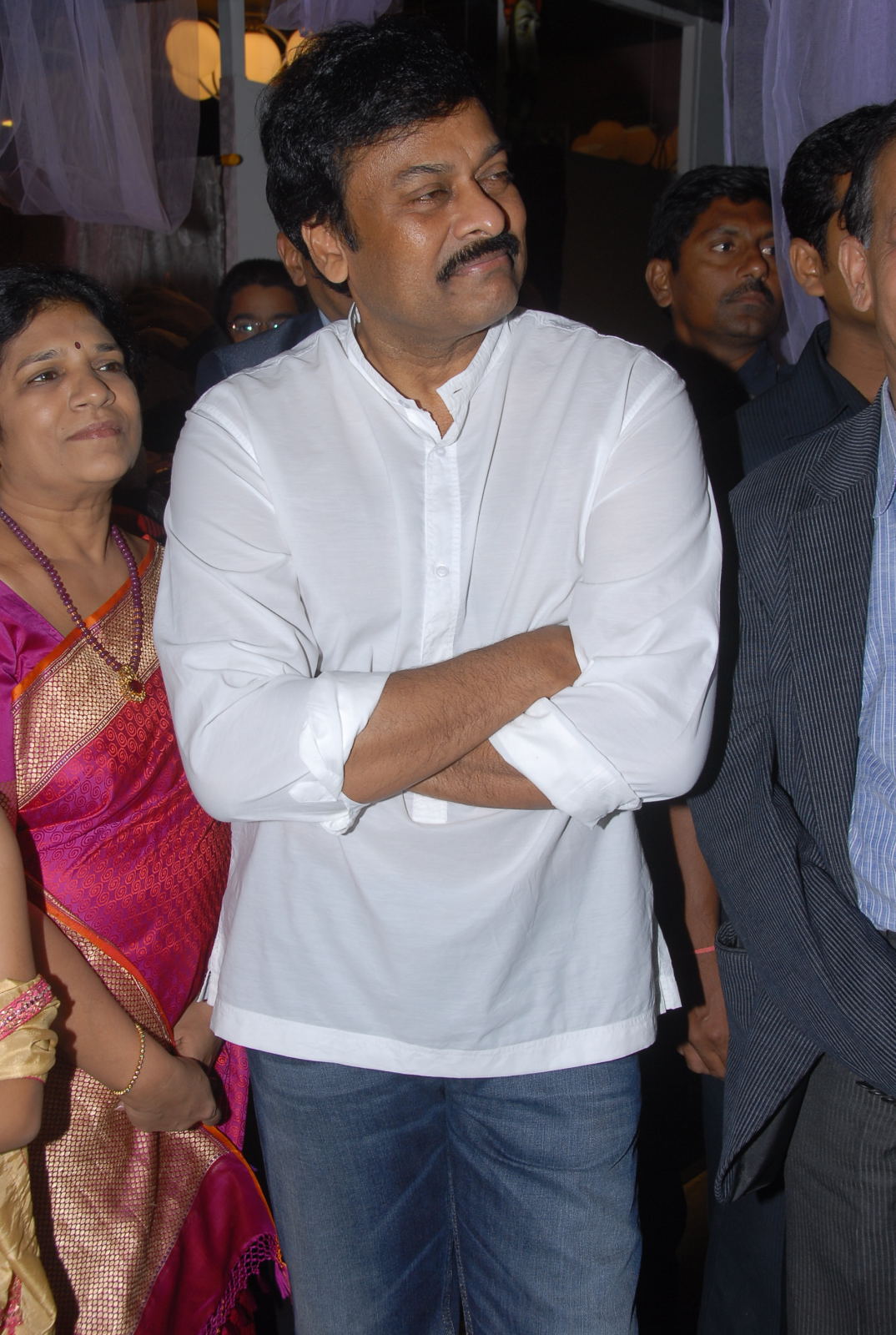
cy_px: 668
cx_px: 448
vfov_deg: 42.2
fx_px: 1728
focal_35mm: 46
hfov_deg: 29.1
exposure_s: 1/125
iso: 200
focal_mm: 31
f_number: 9
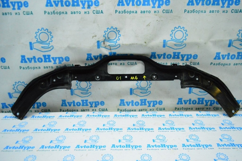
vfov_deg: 47.9
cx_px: 121
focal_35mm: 27
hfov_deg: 67.4
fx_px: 181
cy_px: 80
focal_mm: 18
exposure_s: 1/800
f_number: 4
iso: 6400
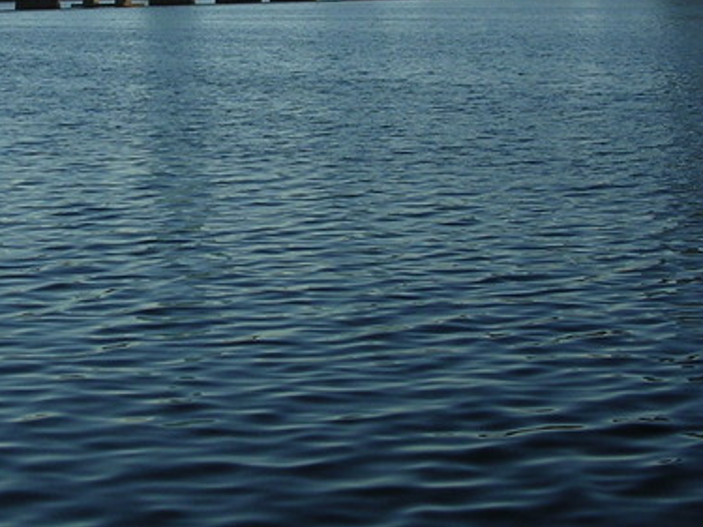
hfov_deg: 23.3
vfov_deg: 17.5
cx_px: 149
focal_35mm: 83
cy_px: 53
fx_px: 1685
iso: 100
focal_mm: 5.8
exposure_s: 1/503
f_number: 2.8
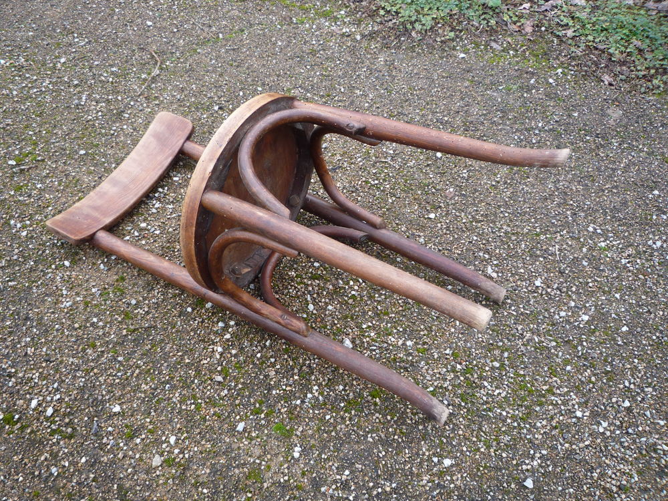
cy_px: 250
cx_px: 334
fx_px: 579
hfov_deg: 60.0
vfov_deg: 46.8
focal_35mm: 30
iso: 100
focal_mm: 5.2
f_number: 3.3
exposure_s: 1/40
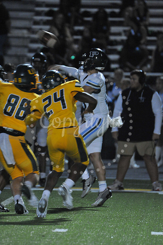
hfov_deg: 2.5
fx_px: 3740
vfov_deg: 3.8
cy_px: 122
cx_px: 82
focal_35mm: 550
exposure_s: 1/200
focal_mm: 550
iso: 6400
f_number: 6.3
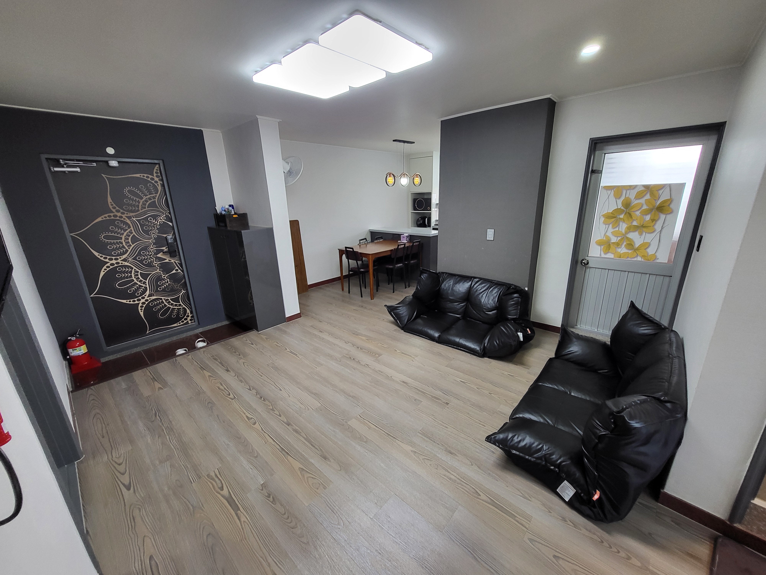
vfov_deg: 89.9
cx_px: 383
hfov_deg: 106.2
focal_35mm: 13
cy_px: 288
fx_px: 288
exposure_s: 1/60
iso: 160
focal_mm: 1.74
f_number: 2.2
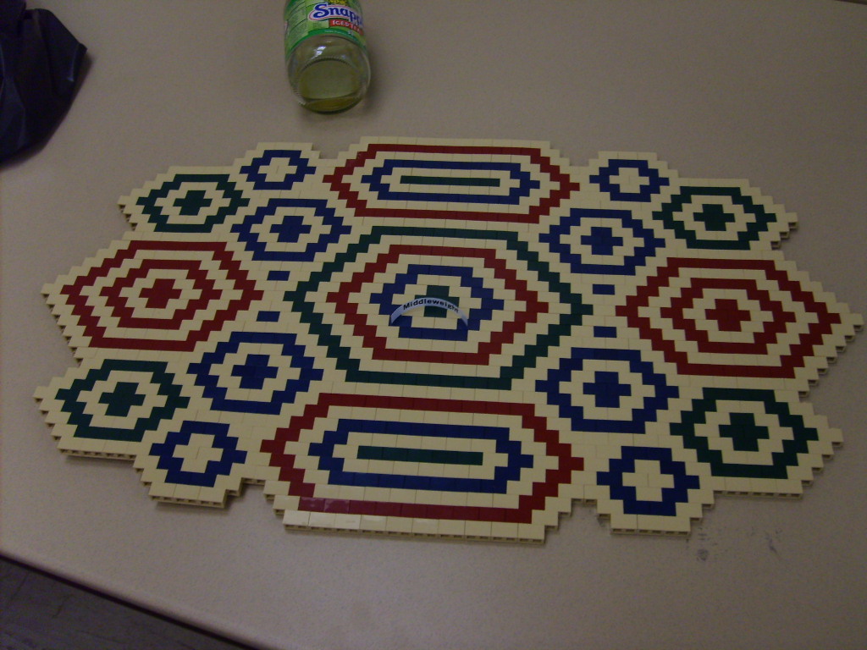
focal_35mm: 35
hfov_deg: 52.6
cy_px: 325
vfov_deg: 40.7
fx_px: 877
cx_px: 434
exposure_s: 1/30
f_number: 2.8
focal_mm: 5.8
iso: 100
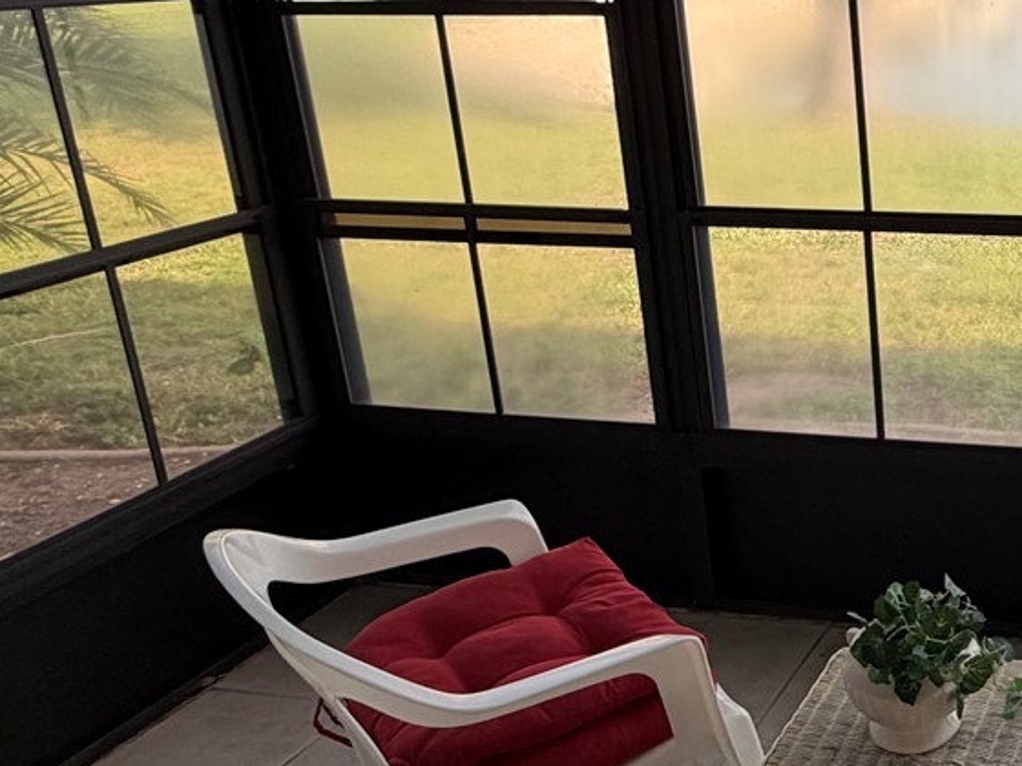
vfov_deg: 35.7
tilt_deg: -16.5
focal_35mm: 40
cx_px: 1115
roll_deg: +0.6
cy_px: 264
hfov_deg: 38.9
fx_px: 1181
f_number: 2.2
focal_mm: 2.22
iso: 100
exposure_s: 1/121
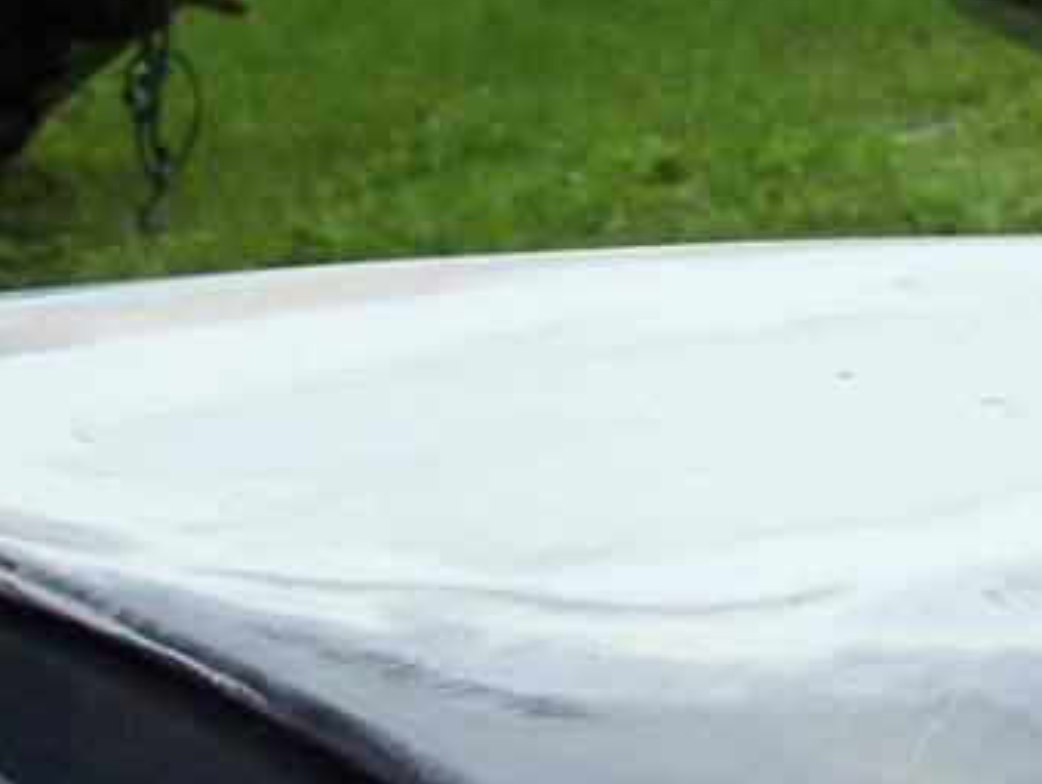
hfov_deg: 10.7
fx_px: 5364
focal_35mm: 178
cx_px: 1497
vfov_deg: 8.4
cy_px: 320
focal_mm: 9.8
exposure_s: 1/500
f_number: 3.2
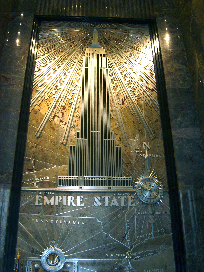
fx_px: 299
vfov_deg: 49.0
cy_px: 136
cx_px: 102
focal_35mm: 38
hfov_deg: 37.7
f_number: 2.8
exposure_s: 1/30
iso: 100
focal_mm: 6.3
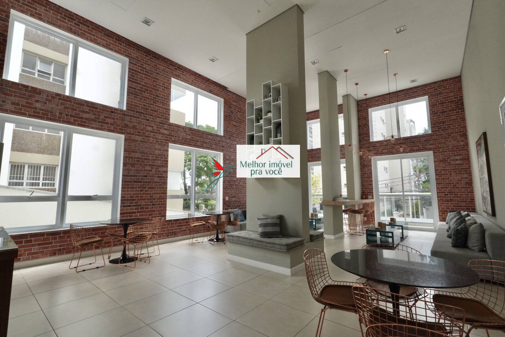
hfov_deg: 94.9
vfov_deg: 72.2
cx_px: 252
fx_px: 232
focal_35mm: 16
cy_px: 168
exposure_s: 1/160
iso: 1000
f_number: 11
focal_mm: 11
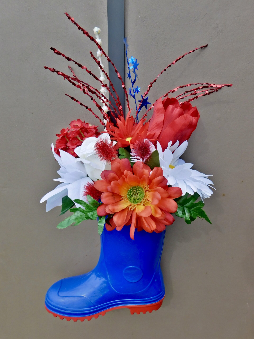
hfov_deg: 58.9
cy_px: 170
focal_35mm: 23
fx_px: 225
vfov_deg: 73.9
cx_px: 127
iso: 125
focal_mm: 4
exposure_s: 1/640
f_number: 3
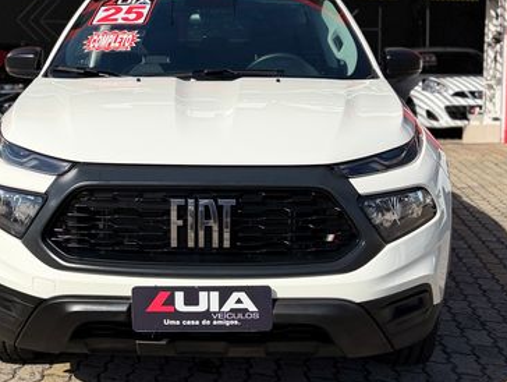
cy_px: 185
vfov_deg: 45.5
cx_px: 192
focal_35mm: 31
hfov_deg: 57.6
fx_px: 455
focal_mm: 6.76
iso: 80
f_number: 1.78
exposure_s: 1/7353
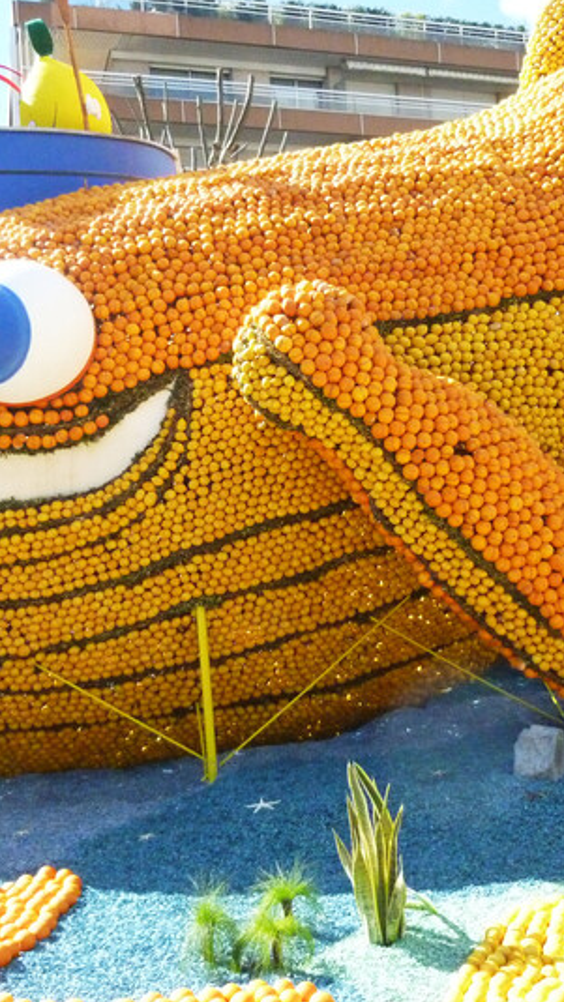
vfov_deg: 54.0
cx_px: 260
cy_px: 499
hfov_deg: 32.0
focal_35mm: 37
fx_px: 984
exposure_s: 1/320
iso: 800
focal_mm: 4.5
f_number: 10
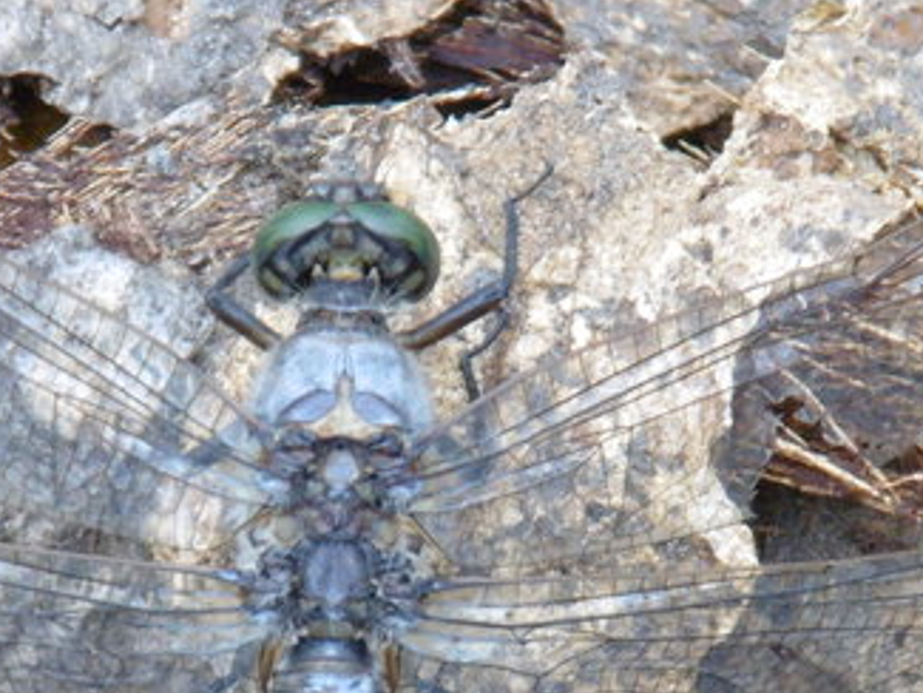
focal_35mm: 1597
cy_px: 719
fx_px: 42598
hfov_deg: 1.2
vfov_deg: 0.9
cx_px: 311
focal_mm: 112.2
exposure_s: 1/200
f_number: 6.2
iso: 200
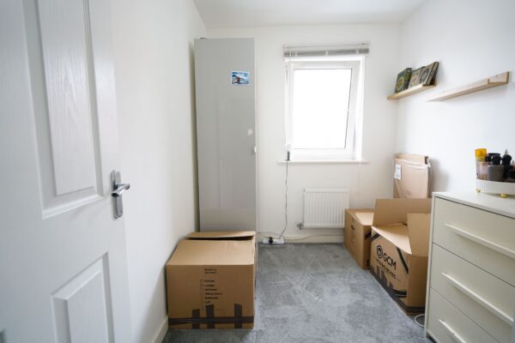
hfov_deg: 96.7
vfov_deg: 73.7
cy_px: 172
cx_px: 258
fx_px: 229
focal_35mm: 16
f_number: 4
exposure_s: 1/25
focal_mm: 16
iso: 400
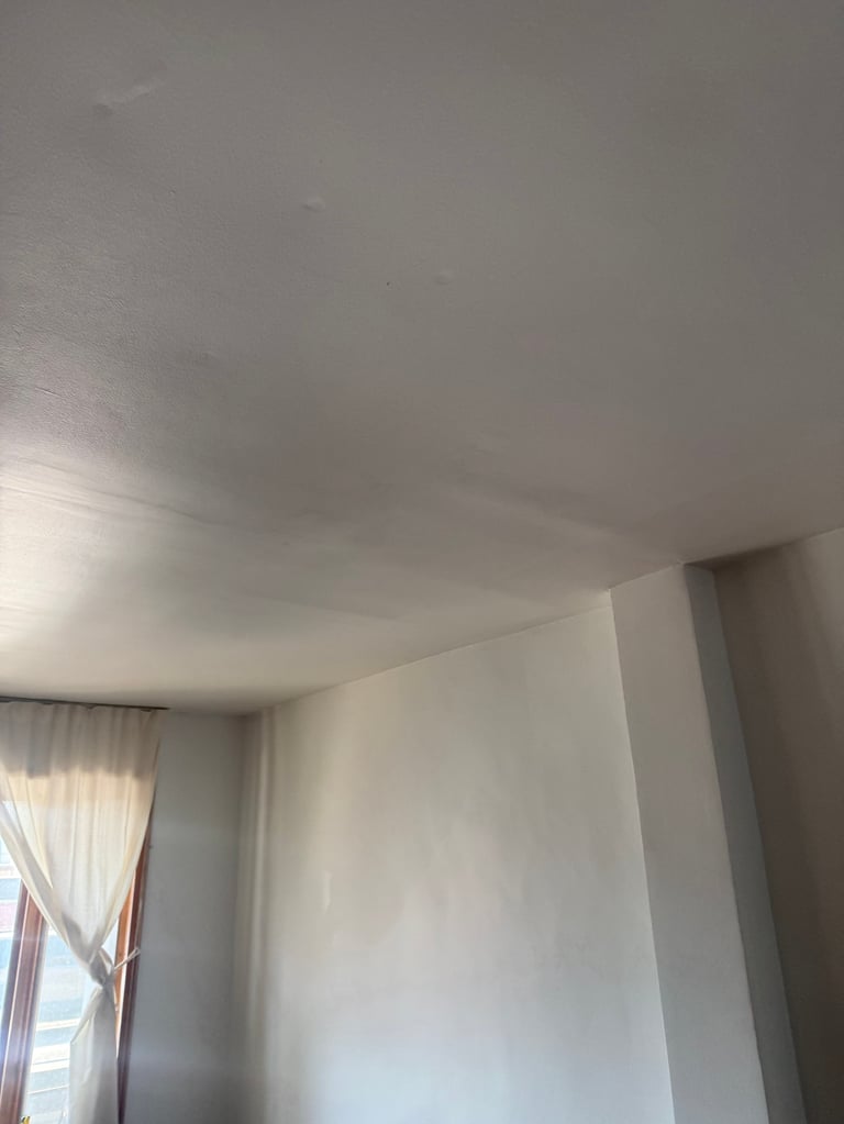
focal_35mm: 24
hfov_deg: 56.8
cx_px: 422
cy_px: 562
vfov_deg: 71.6
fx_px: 780
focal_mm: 6.76
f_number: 1.78
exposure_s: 1/121
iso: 100
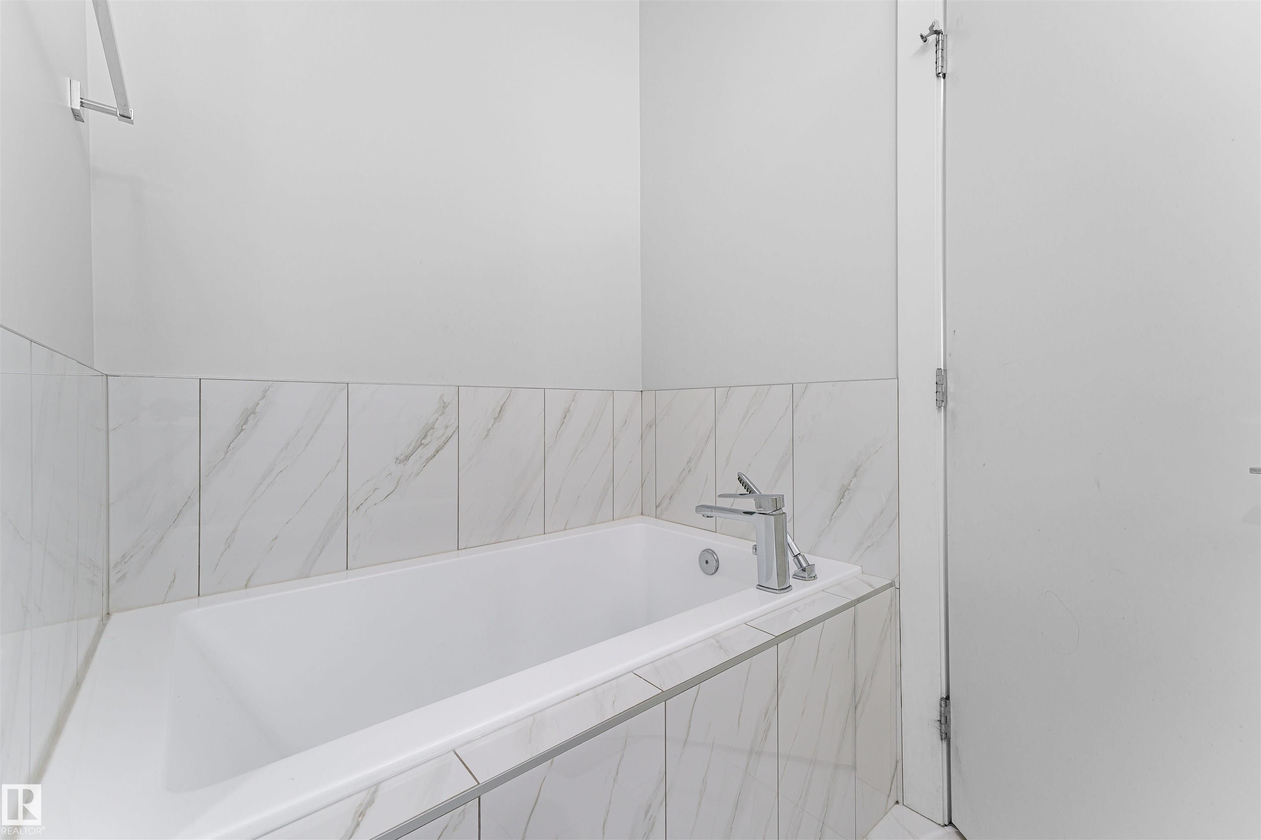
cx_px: 630
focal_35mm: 14
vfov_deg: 81.2
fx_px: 490
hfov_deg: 104.3
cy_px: 420
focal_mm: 14
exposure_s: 1/10
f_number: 8
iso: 125
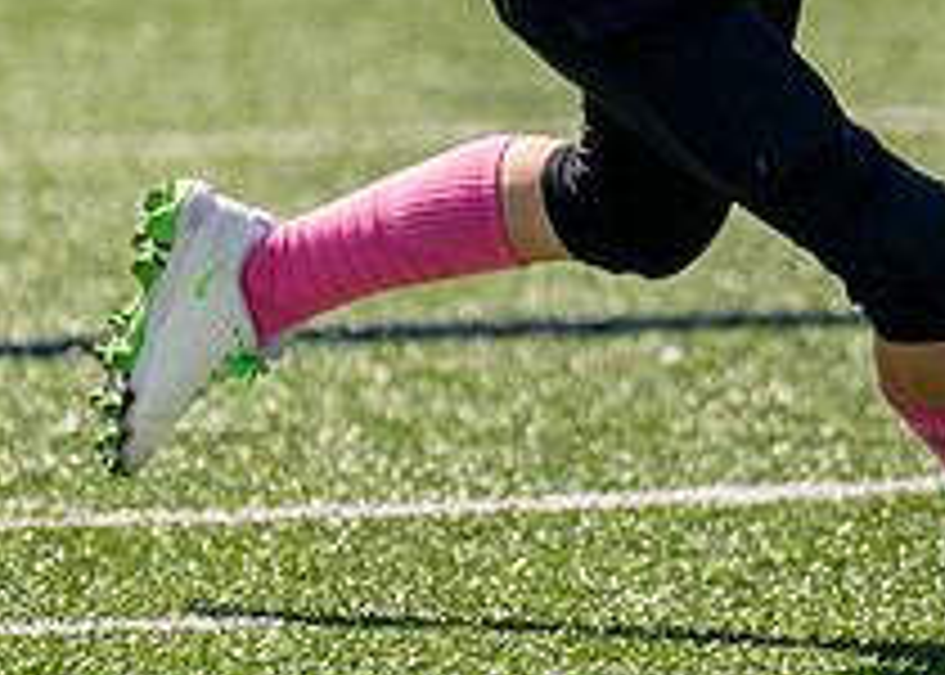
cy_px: -203
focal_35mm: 1151
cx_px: 802
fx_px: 30891
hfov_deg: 1.8
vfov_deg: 1.3
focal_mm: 200
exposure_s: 1/3200
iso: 200
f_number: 2.8
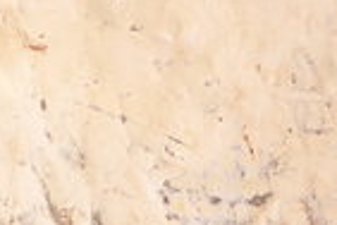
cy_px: -345
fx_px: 2649
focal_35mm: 283
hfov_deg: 6.9
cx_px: 815
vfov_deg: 4.7
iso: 200
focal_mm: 26
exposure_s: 1/80
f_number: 4
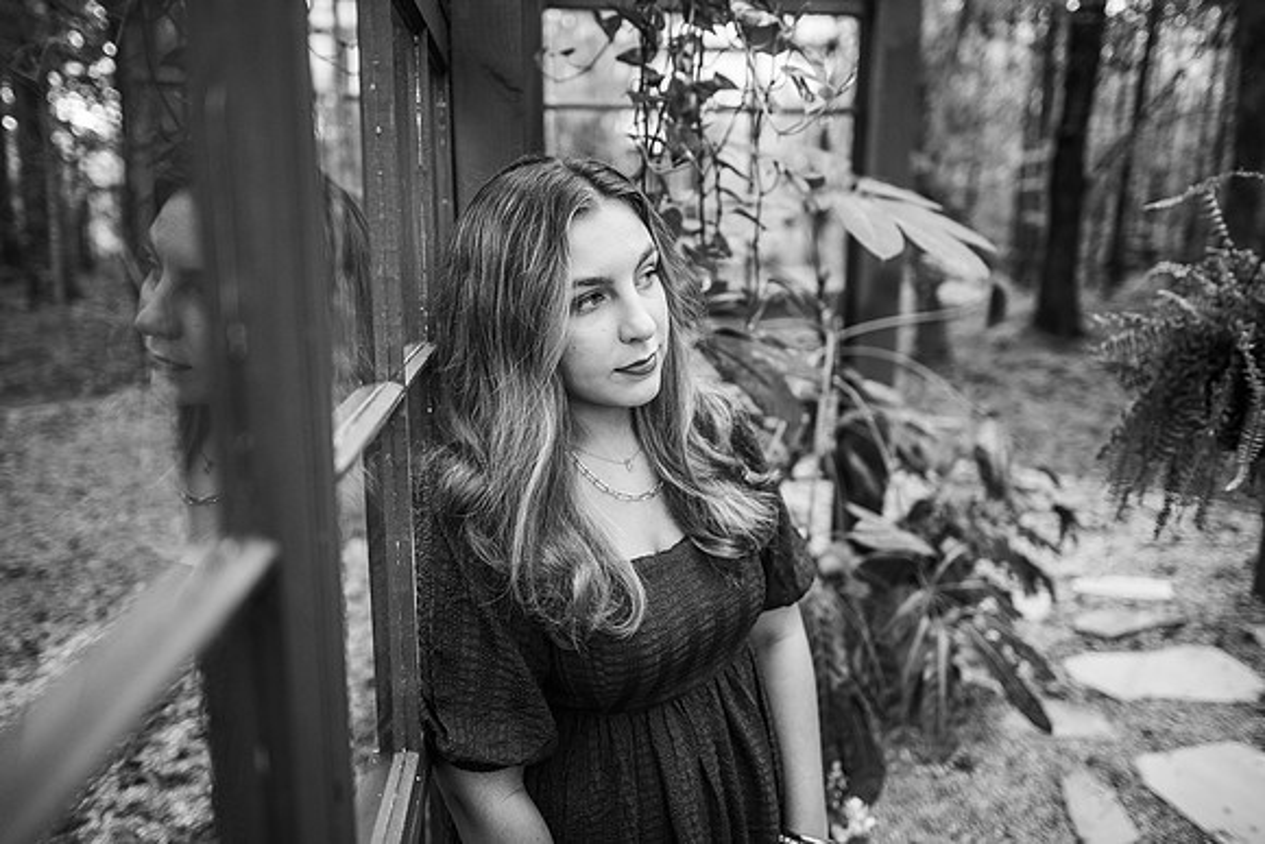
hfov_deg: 73.7
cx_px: 632
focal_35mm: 24
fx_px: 843
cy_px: 422
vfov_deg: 53.2
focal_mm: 24
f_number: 2.2
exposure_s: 1/250
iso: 640
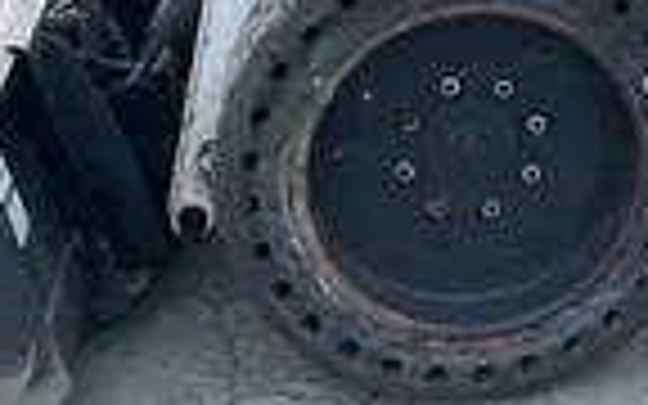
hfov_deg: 19.3
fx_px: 1854
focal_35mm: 105
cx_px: 644
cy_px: -232
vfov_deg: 11.8
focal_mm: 4.2
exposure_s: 1/121
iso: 125
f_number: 1.6
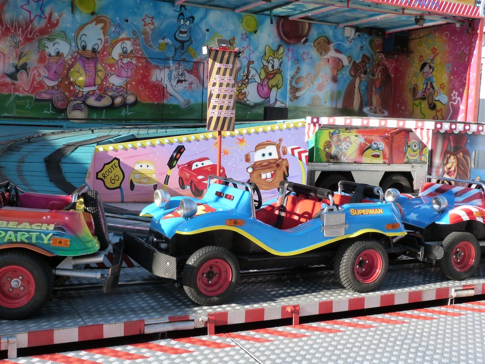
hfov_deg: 43.9
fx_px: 602
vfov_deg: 33.6
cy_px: 182
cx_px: 242
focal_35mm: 43
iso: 160
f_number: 4.5
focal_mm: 7.6
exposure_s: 1/250
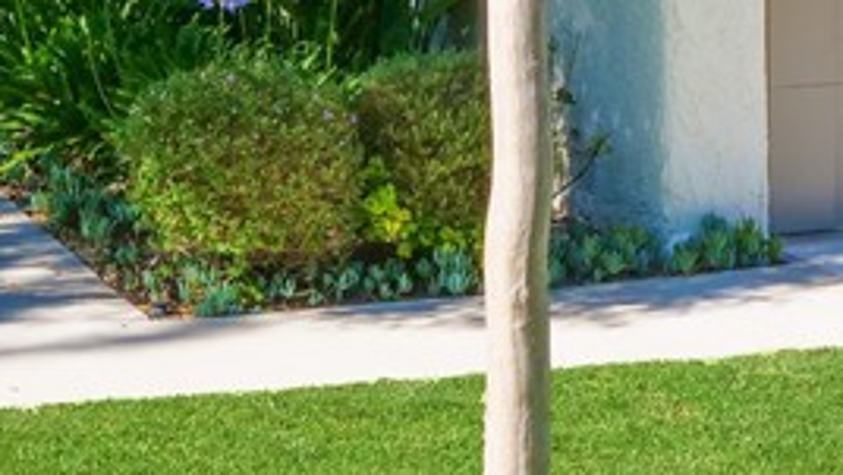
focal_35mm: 100
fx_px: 2236
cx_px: 422
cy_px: -126
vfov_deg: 11.8
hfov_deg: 21.3
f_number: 11
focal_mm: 12
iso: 400
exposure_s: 1/160
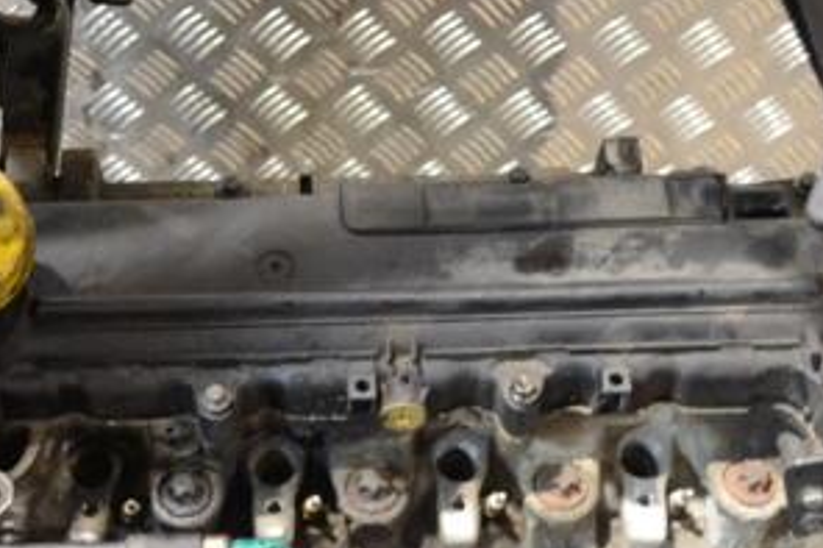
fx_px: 1531
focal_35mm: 67
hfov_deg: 29.9
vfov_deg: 19.7
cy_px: 540
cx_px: 292
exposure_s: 1/30
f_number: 3.8
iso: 1800
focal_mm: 22
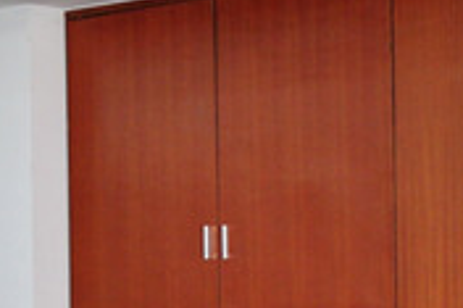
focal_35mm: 123
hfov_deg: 13.5
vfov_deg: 11.1
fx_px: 1580
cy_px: 278
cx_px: -550
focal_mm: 18
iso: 800
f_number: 7.1
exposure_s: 1/25
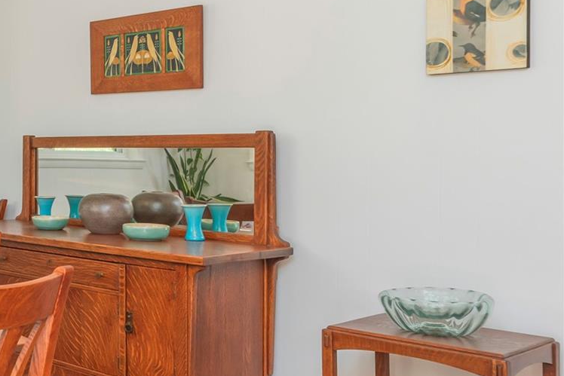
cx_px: -207
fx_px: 815
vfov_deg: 26.0
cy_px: 153
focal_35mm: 52
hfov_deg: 29.2
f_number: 8
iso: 320
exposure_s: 1/20
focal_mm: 19
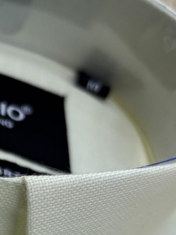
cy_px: 245
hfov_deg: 16.3
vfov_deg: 22.5
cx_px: -82
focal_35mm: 83
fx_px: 563
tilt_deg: -50.3
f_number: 1.6
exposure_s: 1/3937
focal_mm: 5.96
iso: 50
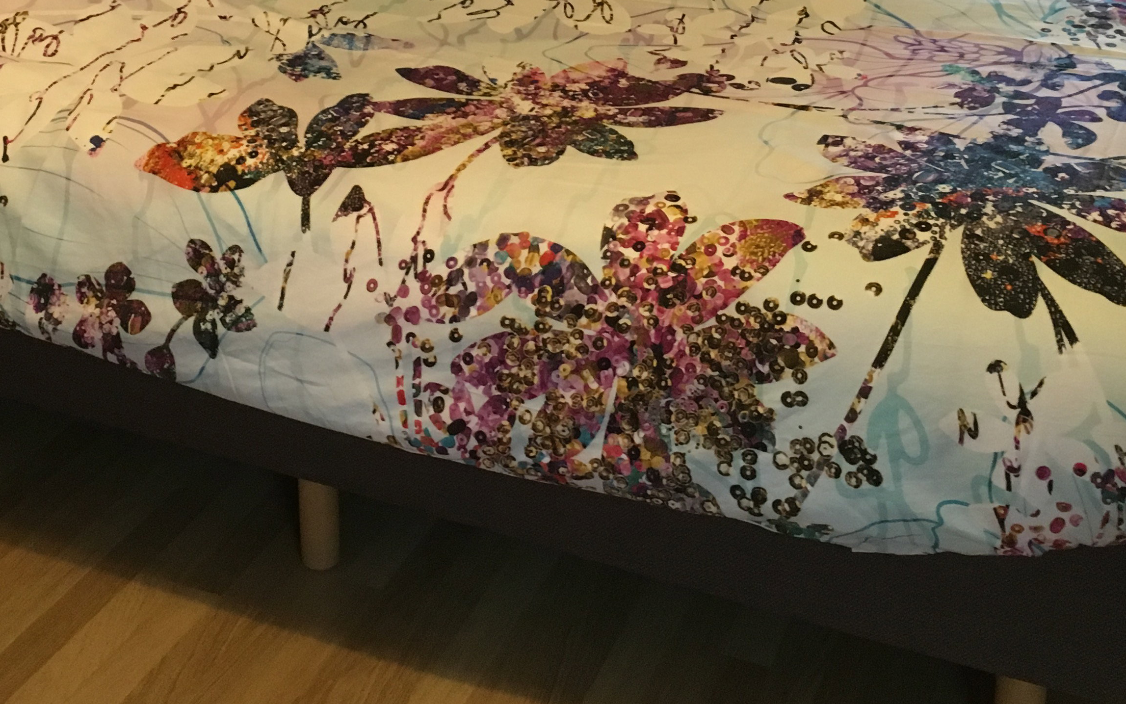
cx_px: 494
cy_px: -17
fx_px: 1657
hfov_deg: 37.5
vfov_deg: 22.9
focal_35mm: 54
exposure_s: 1/33
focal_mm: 4.15
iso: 250
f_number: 2.2
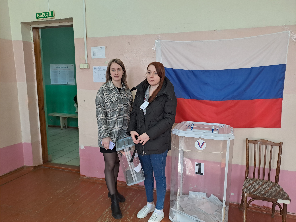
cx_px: 148
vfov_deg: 54.9
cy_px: 111
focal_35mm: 25
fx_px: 214
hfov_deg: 69.4
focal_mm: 4.65
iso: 160
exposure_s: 1/50
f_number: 1.8
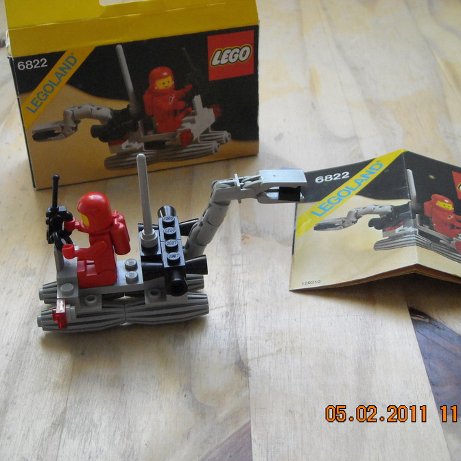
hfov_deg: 29.5
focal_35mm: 58
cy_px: 231
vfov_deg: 29.6
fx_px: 874
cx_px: 207
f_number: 3.2
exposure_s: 1/184
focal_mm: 7.92
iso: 436
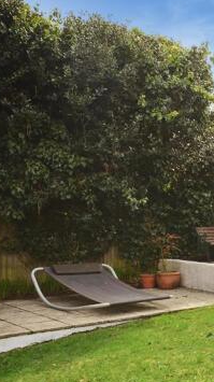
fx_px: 587
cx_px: 343
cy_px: 216
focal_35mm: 58
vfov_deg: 36.0
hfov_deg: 17.9
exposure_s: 1/250
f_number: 10
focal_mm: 20
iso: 640
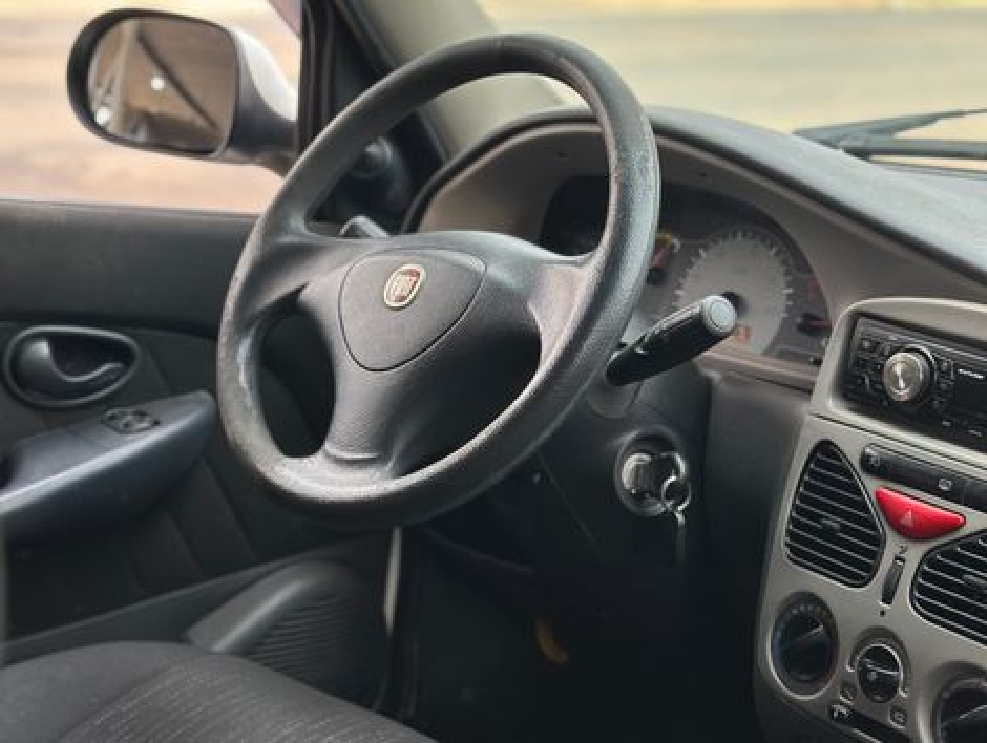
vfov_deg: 30.3
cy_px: 372
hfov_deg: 39.6
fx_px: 1371
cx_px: 494
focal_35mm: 48
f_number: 1.78
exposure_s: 1/478
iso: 80
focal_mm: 6.86
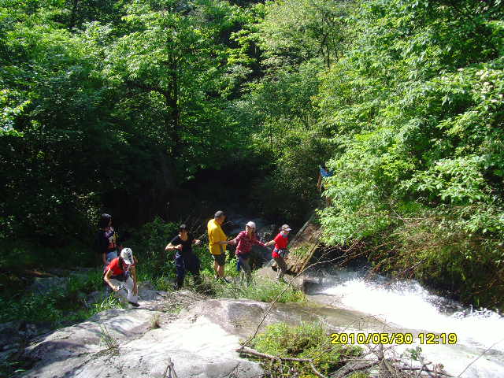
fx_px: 568
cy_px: 189
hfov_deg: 47.9
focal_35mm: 39
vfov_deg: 36.8
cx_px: 252
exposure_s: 1/250
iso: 80
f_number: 3.5
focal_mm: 6.6
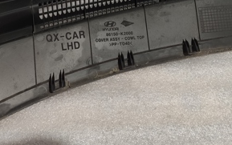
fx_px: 386
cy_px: 29
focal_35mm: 61
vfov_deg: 21.1
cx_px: 88
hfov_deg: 33.3
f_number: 1.75
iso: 764
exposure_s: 1/100
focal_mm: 4.75
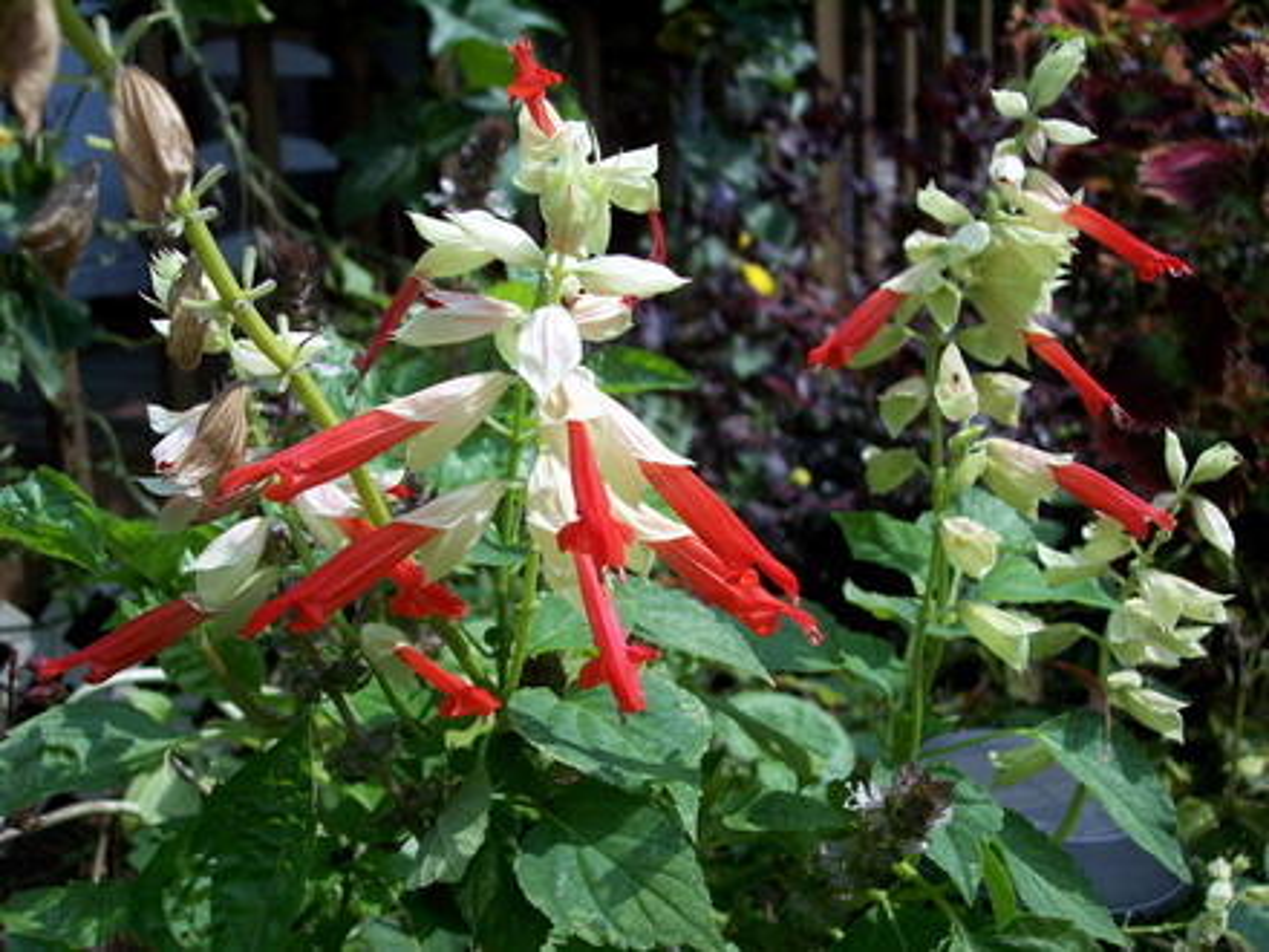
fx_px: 1430
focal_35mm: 39
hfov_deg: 47.9
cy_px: 476
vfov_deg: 36.8
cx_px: 634
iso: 100
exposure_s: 1/750
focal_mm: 8
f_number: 4
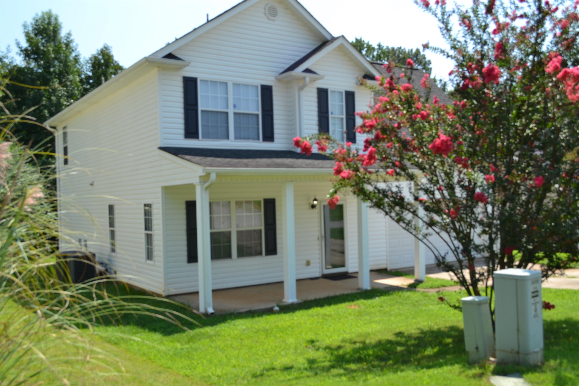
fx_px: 531
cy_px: 193
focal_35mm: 33
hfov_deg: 57.2
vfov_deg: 40.0
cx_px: 290
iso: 100
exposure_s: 1/200
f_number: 7.1
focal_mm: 22
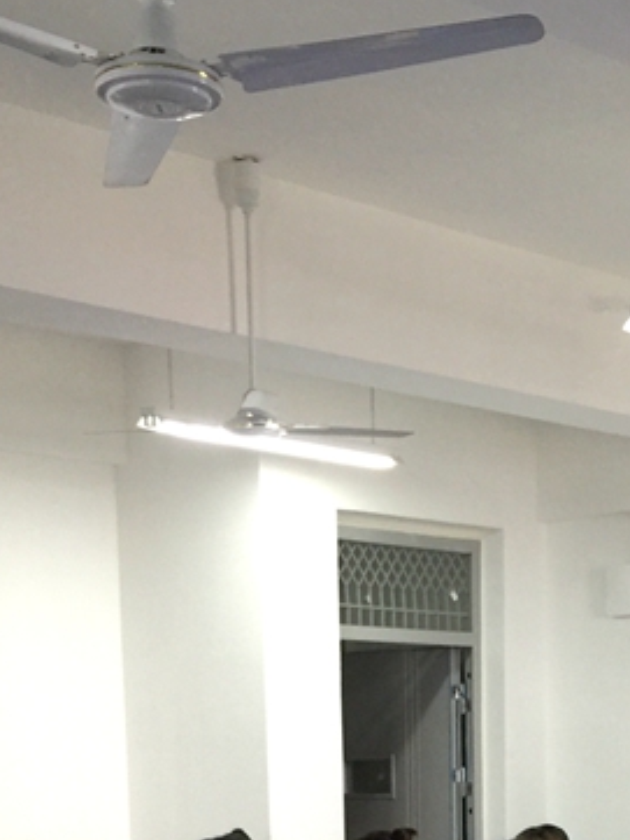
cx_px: 472
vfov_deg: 23.3
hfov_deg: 19.5
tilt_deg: -7.2
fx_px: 1819
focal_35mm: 75
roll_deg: -0.2
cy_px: 1062
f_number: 2.2
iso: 64
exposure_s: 1/33
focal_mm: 4.15
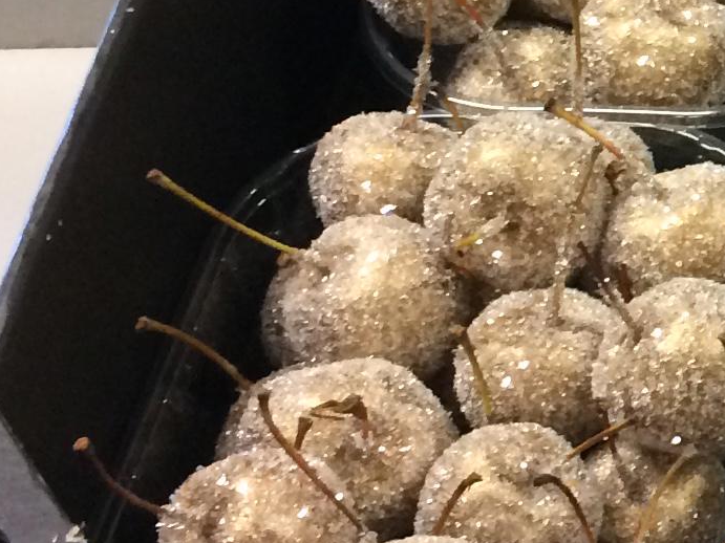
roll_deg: +0.3
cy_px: 120
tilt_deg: -31.4
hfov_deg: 12.8
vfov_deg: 10.8
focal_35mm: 137
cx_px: 1372
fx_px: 2869
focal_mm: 4.15
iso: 200
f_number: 2.2
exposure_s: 1/33
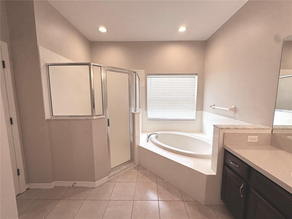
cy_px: 110
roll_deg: +0.6
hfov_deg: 102.1
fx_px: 118
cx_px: 146
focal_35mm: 14
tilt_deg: -6.3
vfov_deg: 85.7
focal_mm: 2.22
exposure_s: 1/120
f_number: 2.2
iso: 80
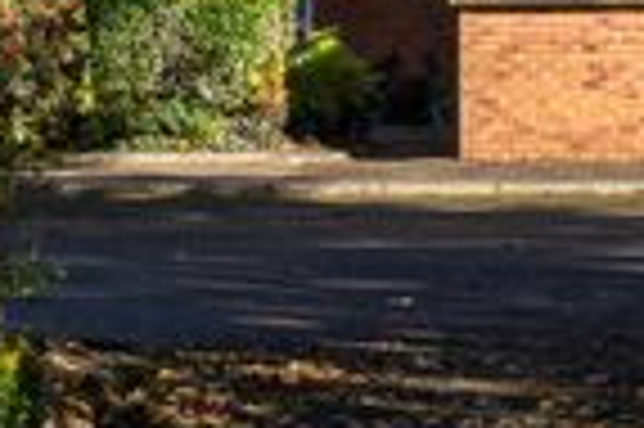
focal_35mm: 177
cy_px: 79
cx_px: 406
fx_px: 3163
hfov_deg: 11.6
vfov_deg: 7.7
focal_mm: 21
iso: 250
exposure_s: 1/250
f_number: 8
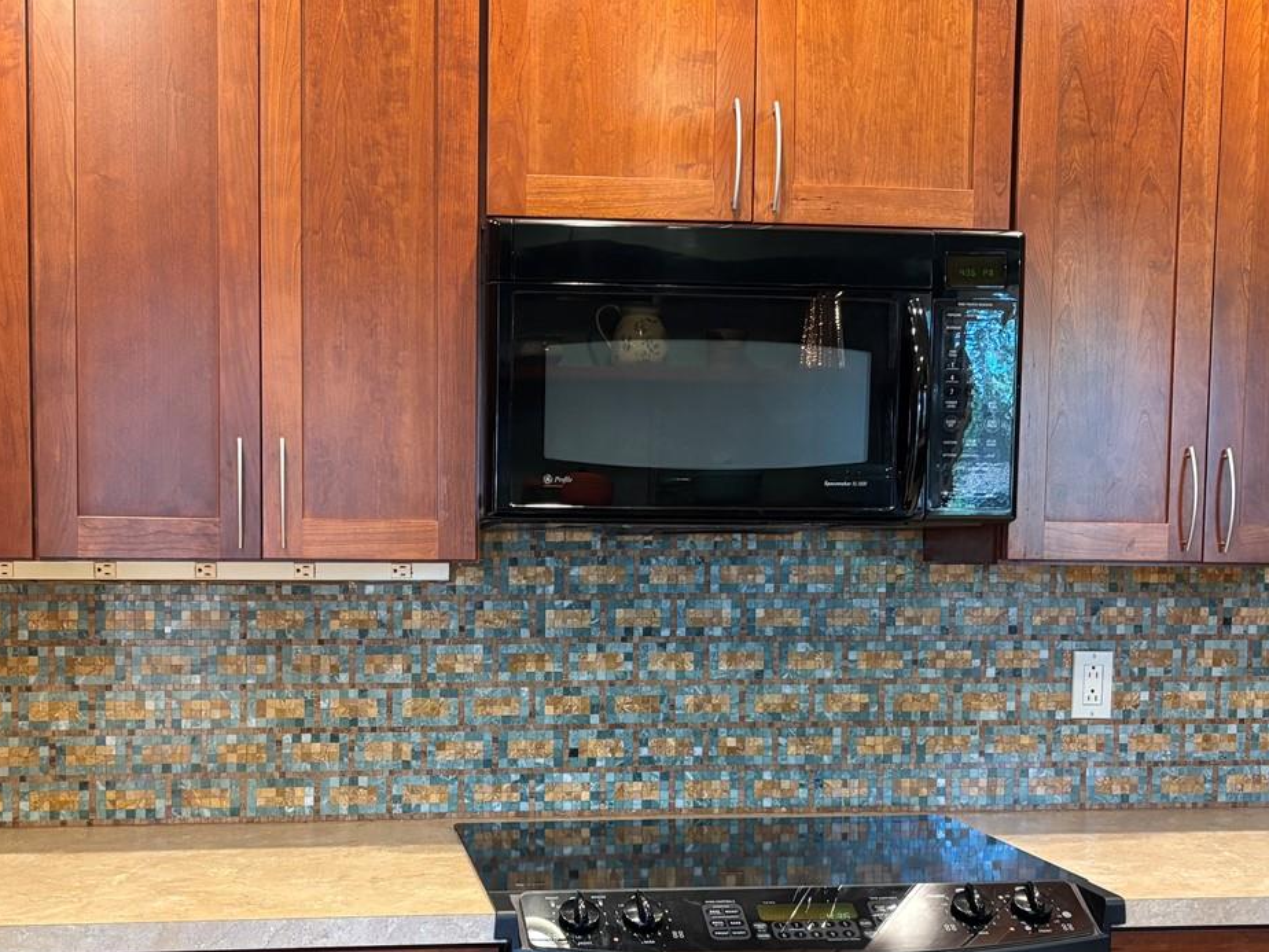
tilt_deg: -3.7
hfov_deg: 41.8
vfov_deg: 32.0
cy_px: 625
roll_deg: -0.3
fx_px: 1650
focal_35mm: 45
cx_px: 479
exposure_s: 1/60
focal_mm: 5.96
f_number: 1.6
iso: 320
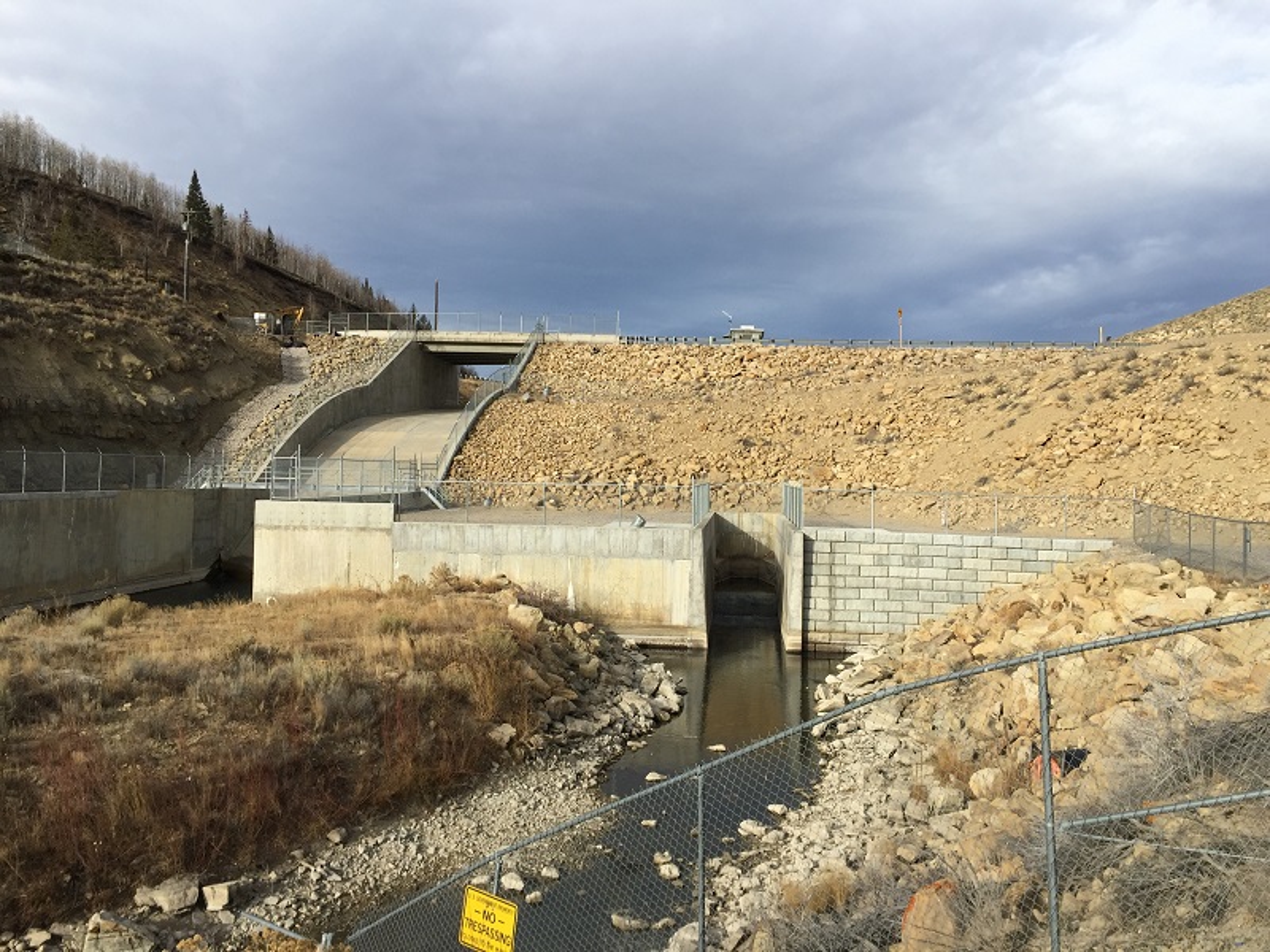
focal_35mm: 29
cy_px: 476
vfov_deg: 48.2
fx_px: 1064
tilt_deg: +1.1
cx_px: 635
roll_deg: -1.9
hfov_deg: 61.7
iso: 32
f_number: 2.2
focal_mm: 4.15
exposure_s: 1/1364
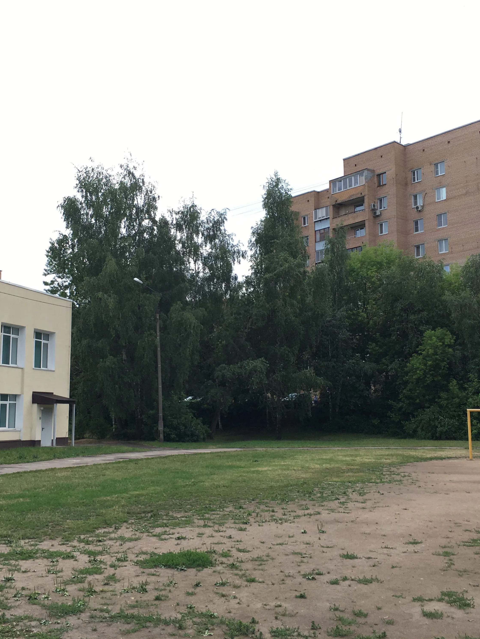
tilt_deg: +7.5
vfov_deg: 47.9
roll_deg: -0.2
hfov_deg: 36.8
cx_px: 213
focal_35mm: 39
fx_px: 721
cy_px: 318
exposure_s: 1/334
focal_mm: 4.15
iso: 25
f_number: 2.2
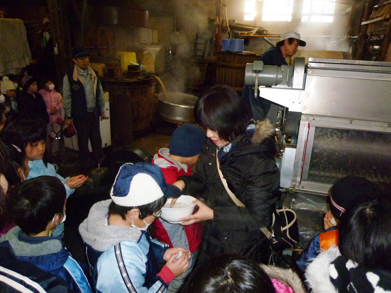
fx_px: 271
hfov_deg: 71.6
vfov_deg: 56.8
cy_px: 146
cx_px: 196
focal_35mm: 24
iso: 400
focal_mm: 4.3
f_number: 2.2
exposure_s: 1/60
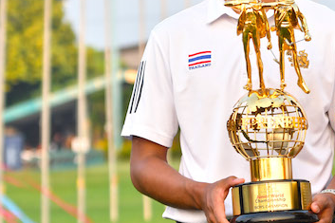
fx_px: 2214
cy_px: 64
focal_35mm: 238
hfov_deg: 8.6
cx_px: 376
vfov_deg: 5.8
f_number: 3.5
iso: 500
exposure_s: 1/640
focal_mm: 70
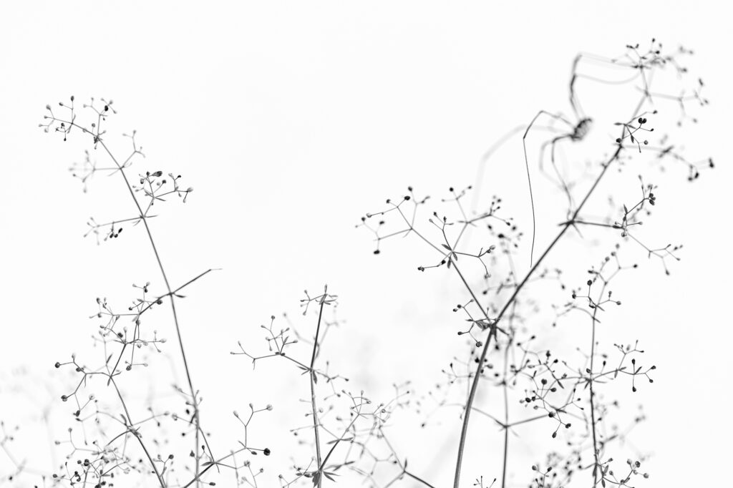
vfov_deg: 13.0
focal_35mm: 105
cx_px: 366
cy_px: 244
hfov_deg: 19.5
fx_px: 2137
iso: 400
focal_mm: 105
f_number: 4.5
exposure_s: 1/125
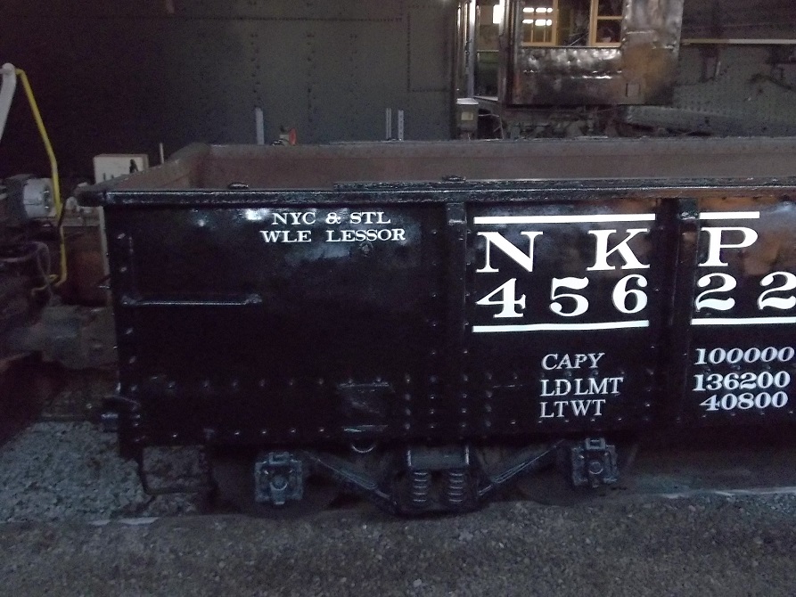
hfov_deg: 55.3
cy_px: 298
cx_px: 398
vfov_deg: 43.0
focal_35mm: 33
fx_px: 759
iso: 400
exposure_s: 1/8
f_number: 3.3
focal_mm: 5.9
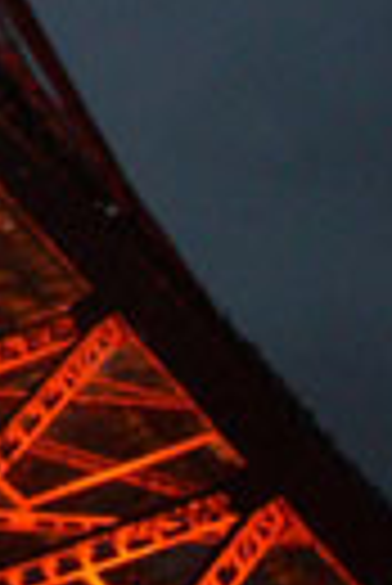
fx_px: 2427
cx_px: -437
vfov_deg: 12.7
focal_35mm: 149
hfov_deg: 8.7
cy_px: -403
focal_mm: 5.8
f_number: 2.6
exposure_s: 1/60
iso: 200
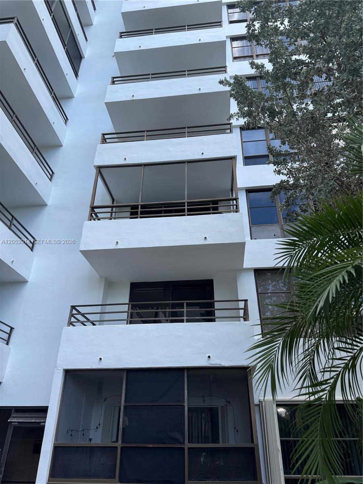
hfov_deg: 56.8
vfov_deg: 71.6
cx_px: 182
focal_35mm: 24
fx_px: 336
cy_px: 242
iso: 80
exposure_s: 1/1076
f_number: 1.78
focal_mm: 6.76
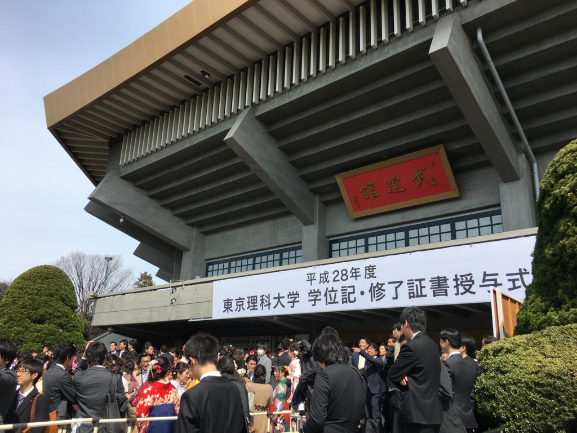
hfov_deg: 61.7
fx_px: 483
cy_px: 216
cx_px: 288
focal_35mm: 29
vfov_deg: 48.2
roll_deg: -2.8
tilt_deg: +18.1
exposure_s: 1/1183
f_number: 2.2
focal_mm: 4.15
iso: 25
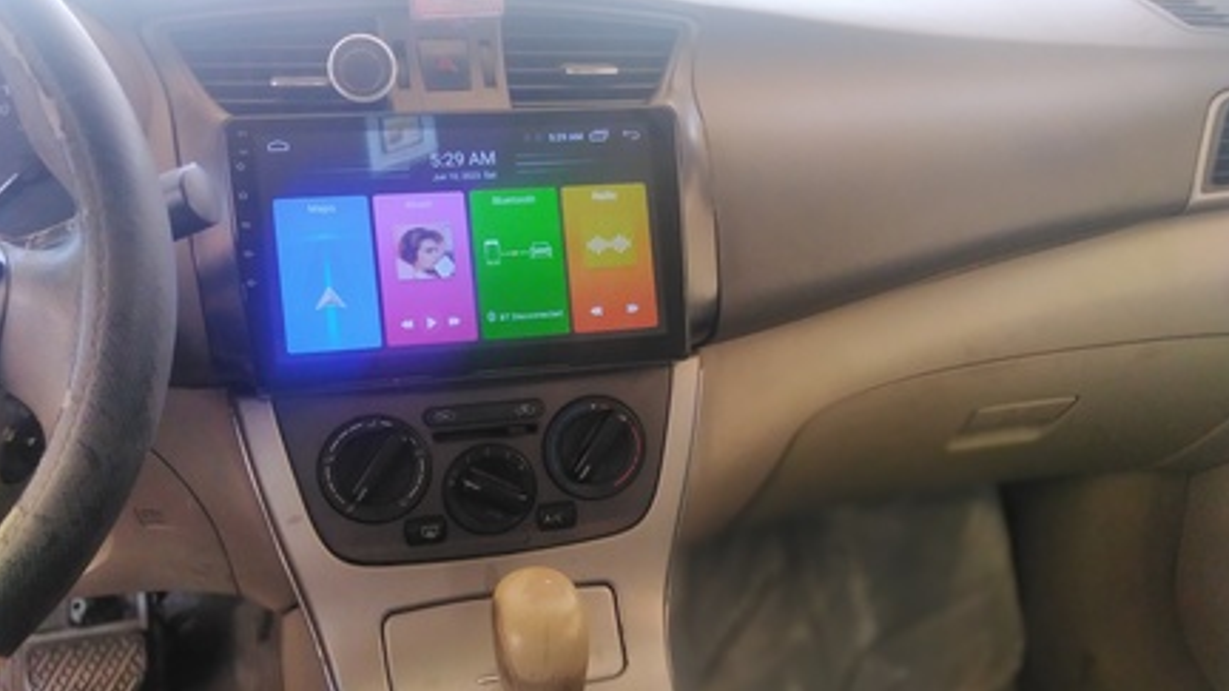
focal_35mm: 30
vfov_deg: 38.8
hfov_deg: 64.3
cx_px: 627
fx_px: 978
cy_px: 411
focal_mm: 3.63
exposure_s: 1/127
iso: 100
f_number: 4
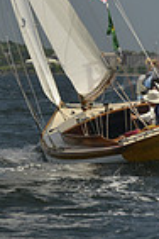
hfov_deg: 3.4
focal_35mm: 404
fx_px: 2676
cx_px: -4
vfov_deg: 5.0
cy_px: -183
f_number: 8
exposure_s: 1/800
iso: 280
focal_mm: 98
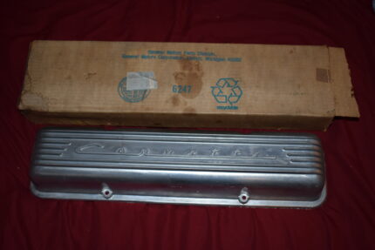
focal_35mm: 40
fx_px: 422
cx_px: 188
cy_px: 125
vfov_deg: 33.0
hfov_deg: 47.9
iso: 560
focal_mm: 27
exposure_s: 1/60
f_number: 4
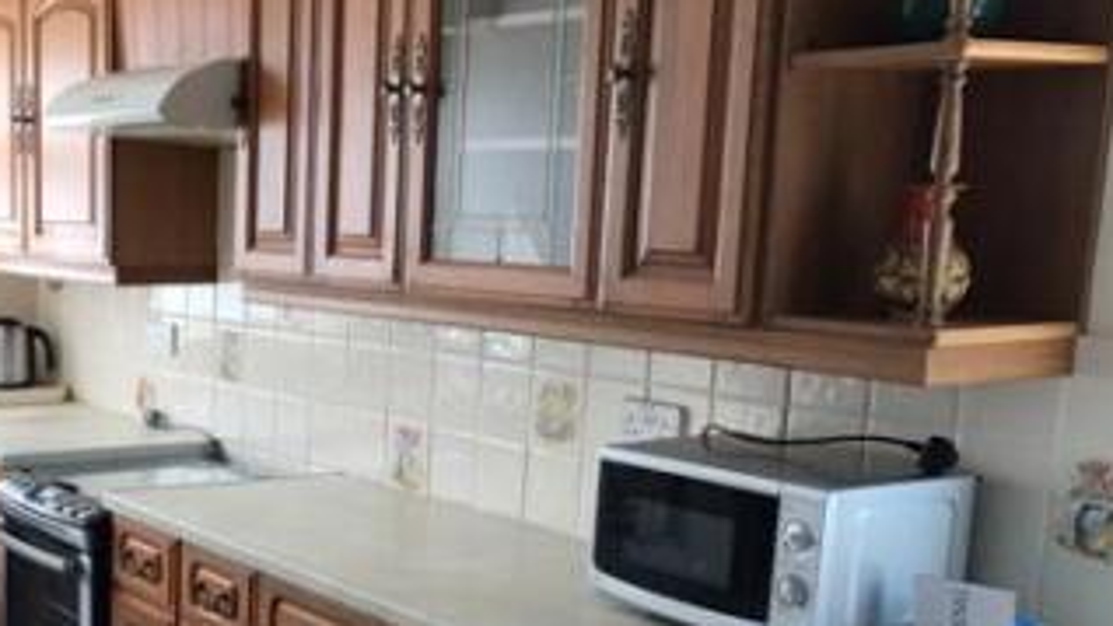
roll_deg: -0.7
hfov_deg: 35.5
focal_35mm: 56
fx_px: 1653
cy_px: 526
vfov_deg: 21.1
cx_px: 159
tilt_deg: -11.8
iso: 20
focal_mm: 3.99
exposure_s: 1/123
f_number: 1.8
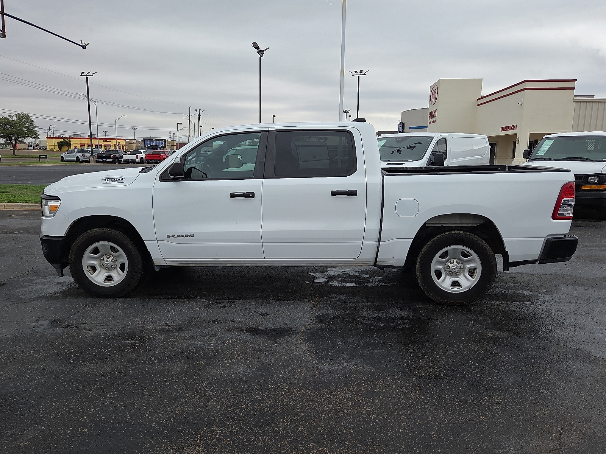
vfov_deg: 51.4
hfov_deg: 65.3
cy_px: 227
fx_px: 473
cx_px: 303
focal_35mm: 27
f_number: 1.8
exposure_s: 1/2500
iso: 76
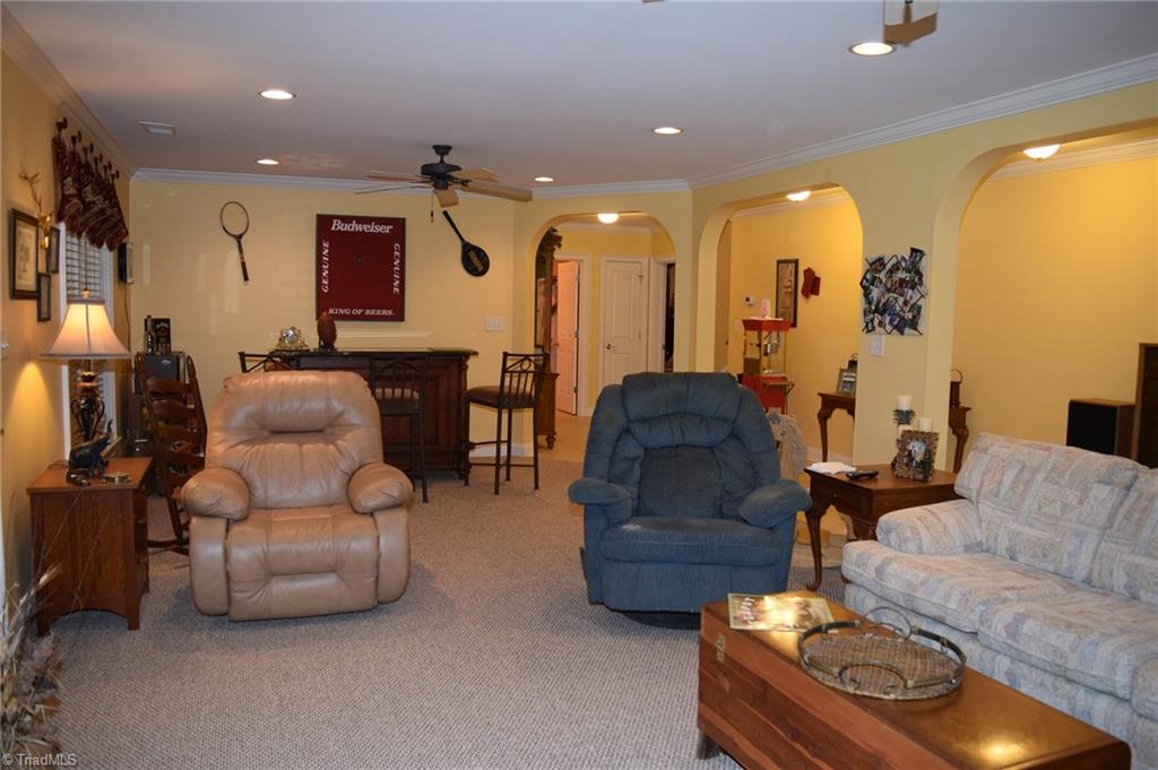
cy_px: 385
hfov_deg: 67.4
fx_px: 868
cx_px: 579
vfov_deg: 47.9
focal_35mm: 27
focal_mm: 18
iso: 800
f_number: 4
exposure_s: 1/80
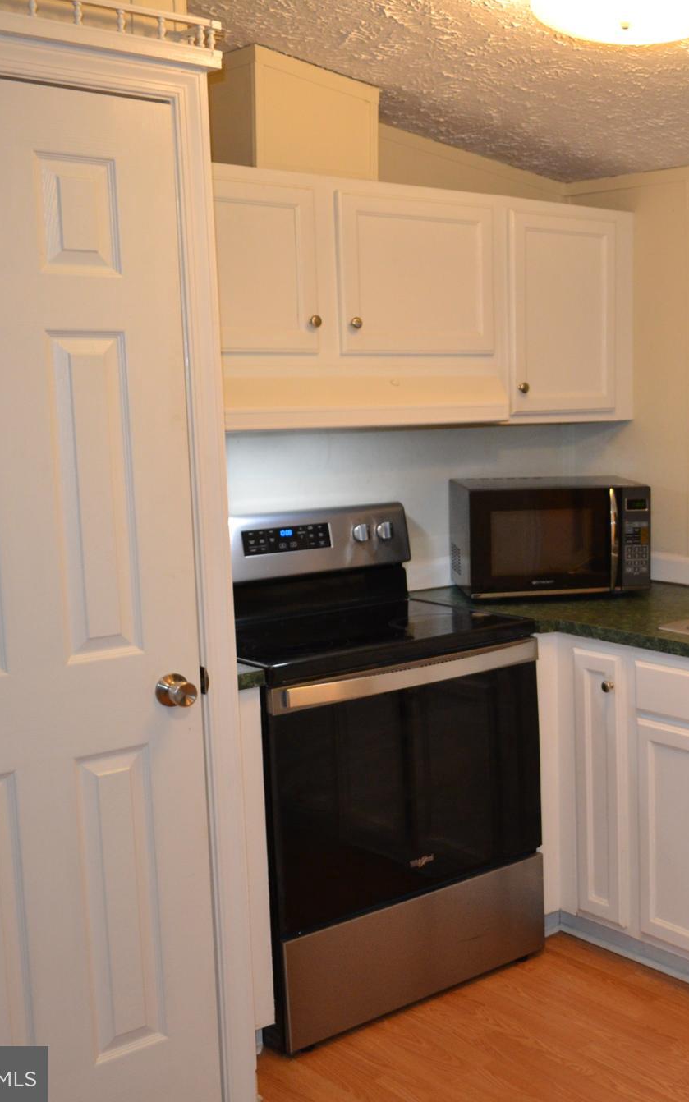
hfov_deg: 28.4
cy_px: 546
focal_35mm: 42
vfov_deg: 47.2
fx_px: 1262
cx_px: 707
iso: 800
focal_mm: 18
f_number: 3.5
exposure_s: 1/60
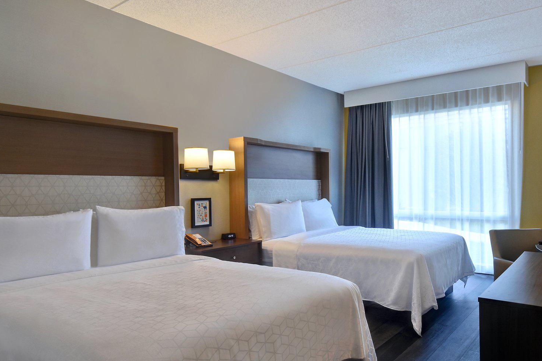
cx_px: 295
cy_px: 234
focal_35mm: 21
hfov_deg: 81.0
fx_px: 316
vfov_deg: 58.4
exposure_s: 1/13
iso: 250
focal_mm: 10
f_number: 7.1
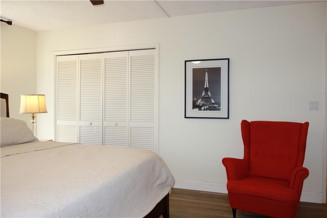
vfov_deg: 46.4
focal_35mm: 28
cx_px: 164
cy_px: 109
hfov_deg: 65.5
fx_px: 254
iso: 125
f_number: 1.8
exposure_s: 1/50
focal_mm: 10.4
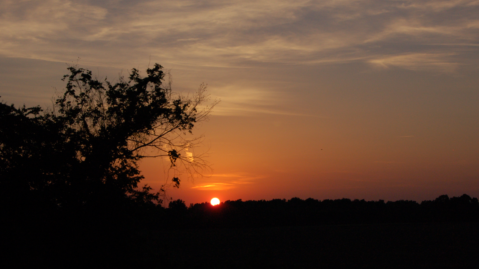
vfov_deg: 16.5
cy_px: 156
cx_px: 239
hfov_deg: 29.0
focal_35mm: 73
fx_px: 927
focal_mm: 46
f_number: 13
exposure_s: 1/640
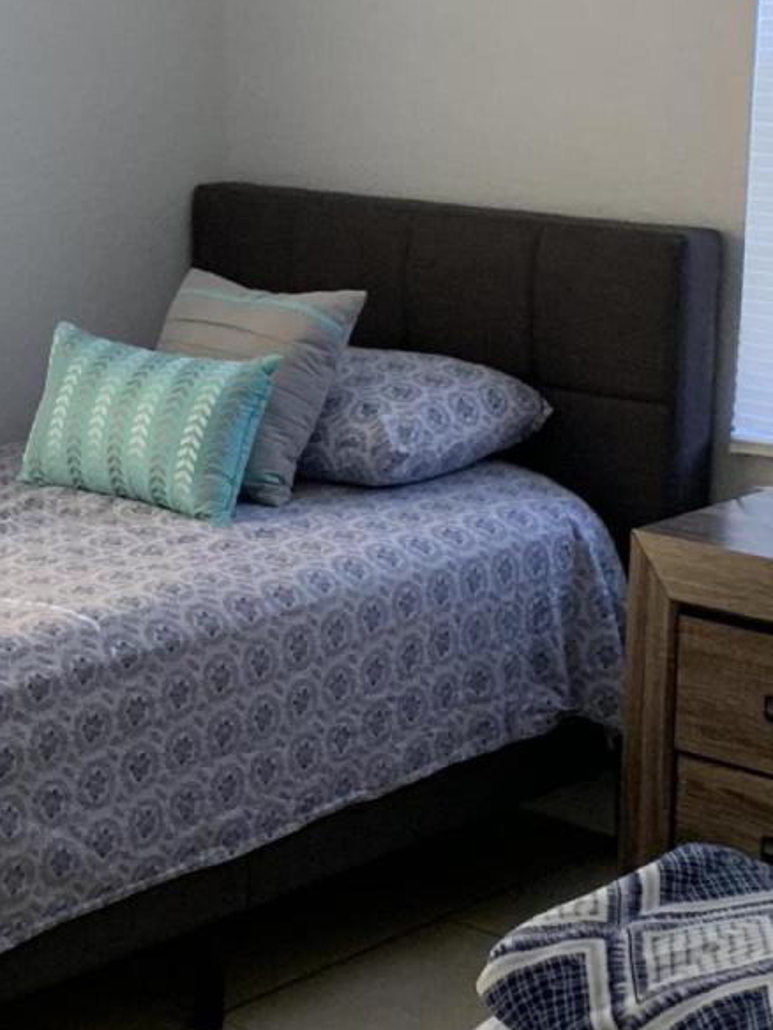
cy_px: 541
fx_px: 2650
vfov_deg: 22.0
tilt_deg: -13.2
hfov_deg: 16.5
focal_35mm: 89
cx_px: 191
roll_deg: +0.6
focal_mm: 4.25
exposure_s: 1/121
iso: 80
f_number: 1.8
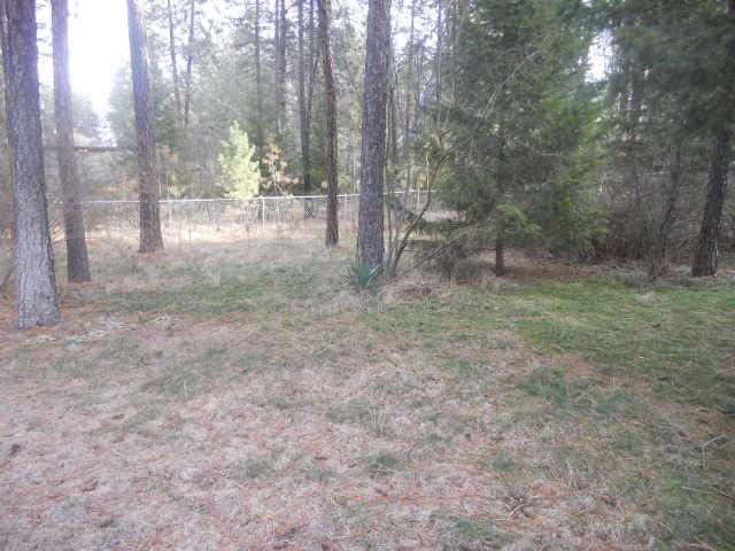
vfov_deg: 51.4
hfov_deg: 65.3
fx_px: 573
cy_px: 276
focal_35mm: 27
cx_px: 368
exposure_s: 1/125
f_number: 3.2
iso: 320
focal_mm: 4.9
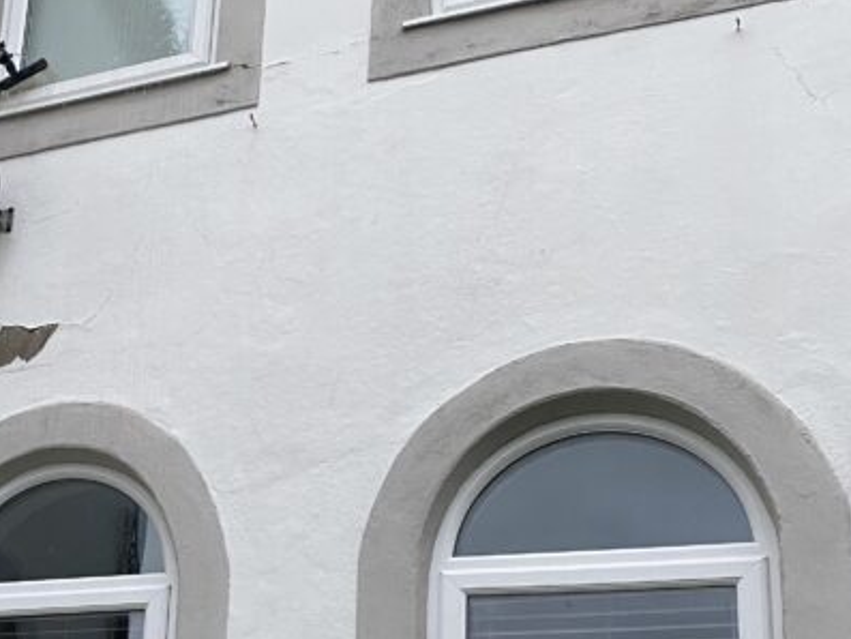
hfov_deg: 27.3
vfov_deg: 21.7
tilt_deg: +20.6
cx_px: -6
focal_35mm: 67
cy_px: 506
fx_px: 1648
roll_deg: -7.1
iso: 125
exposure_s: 1/93
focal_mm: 4.25
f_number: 1.8
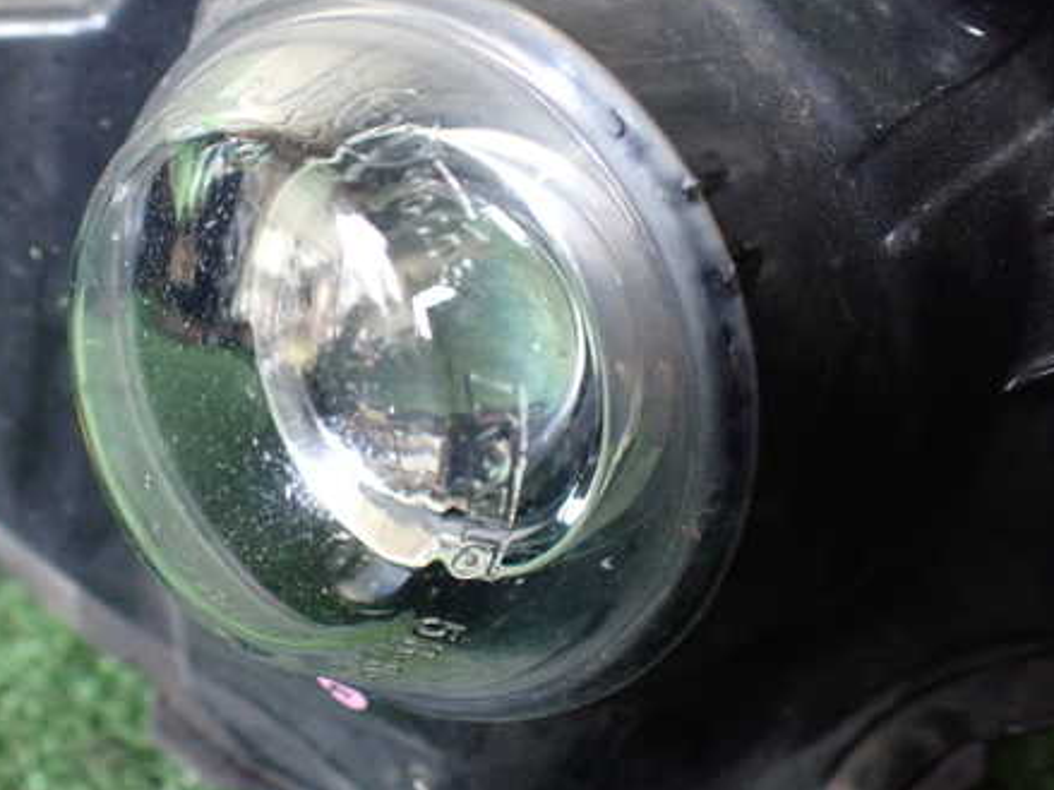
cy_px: 377
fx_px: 1248
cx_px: 346
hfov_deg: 45.1
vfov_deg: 35.1
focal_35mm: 41
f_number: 2.3
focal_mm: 5.4
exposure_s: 1/125
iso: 640
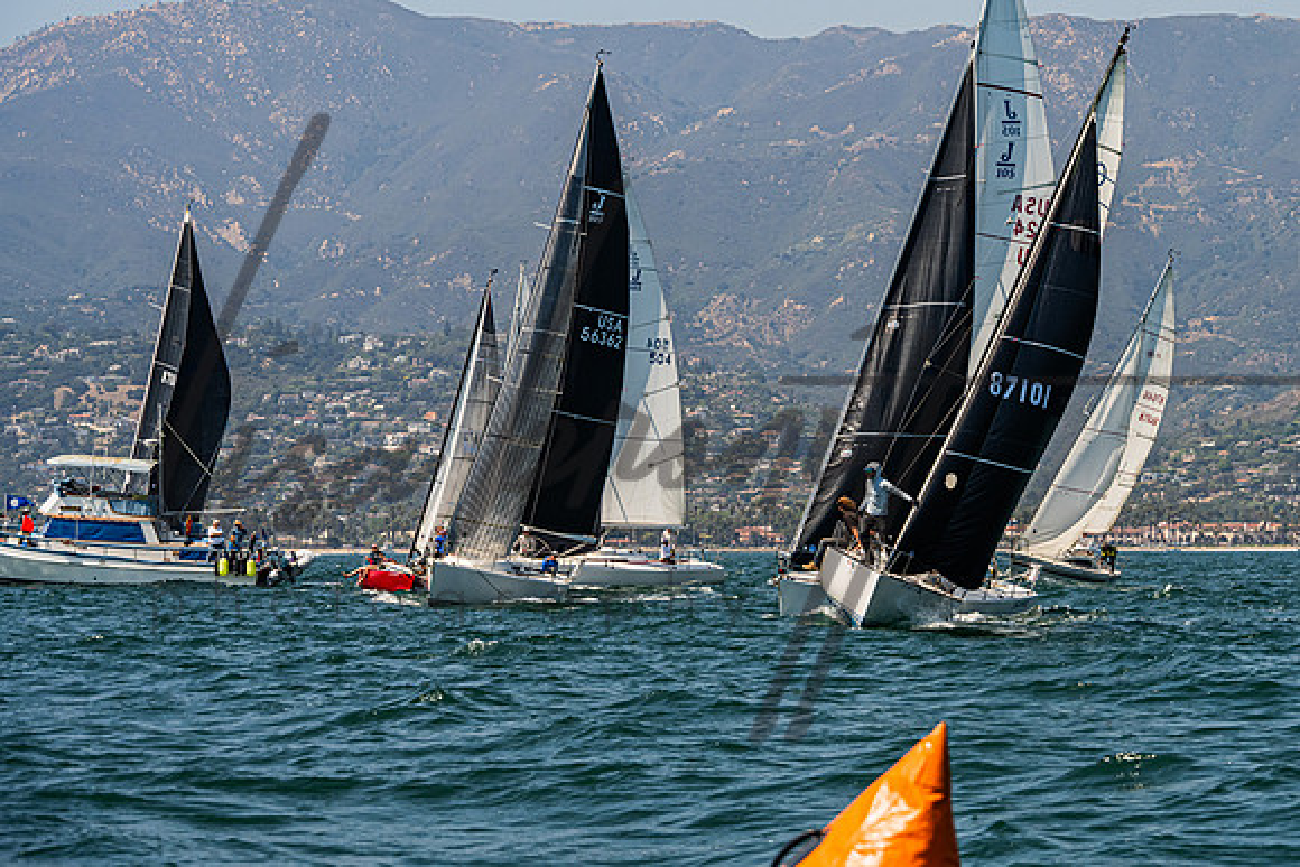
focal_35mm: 137
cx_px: 848
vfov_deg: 10.0
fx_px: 4949
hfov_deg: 14.9
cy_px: 352
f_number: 8
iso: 500
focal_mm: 105
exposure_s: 1/2000
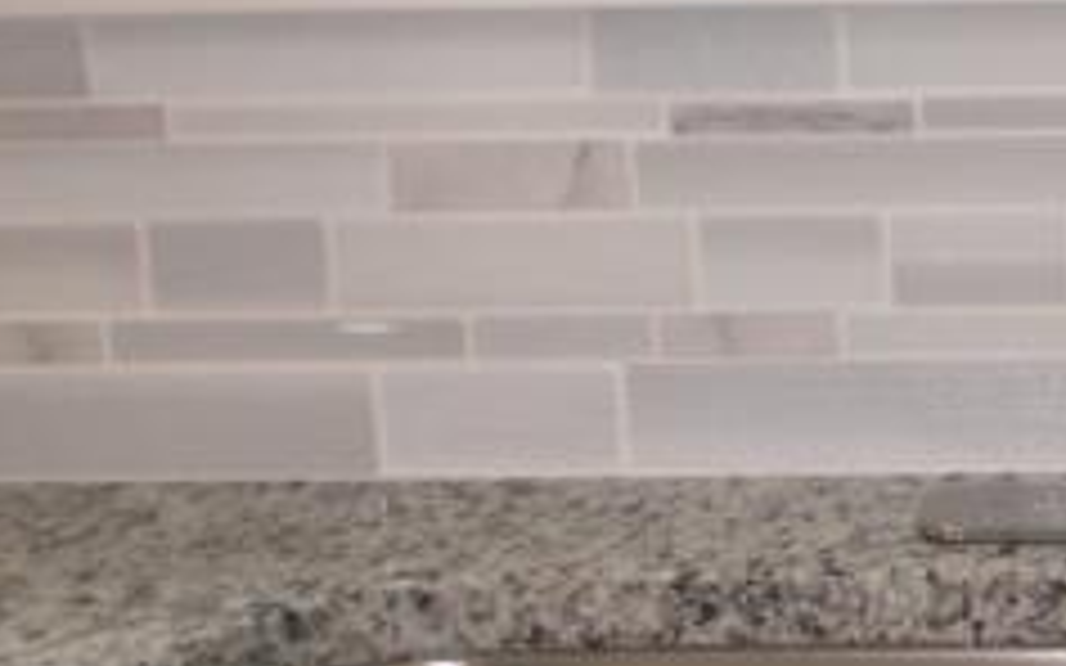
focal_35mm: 109
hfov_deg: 18.4
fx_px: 3166
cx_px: 1178
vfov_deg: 12.0
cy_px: 446
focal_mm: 6.3
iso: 200
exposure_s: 1/125
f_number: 3.1
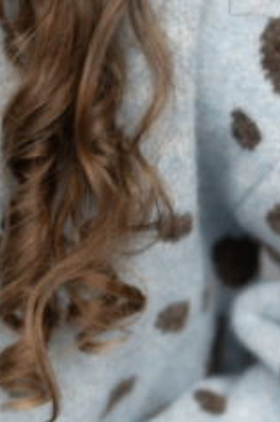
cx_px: -78
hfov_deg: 5.4
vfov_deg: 8.1
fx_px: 2960
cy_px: 314
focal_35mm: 253
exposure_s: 1/400
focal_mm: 50
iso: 400
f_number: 2.5
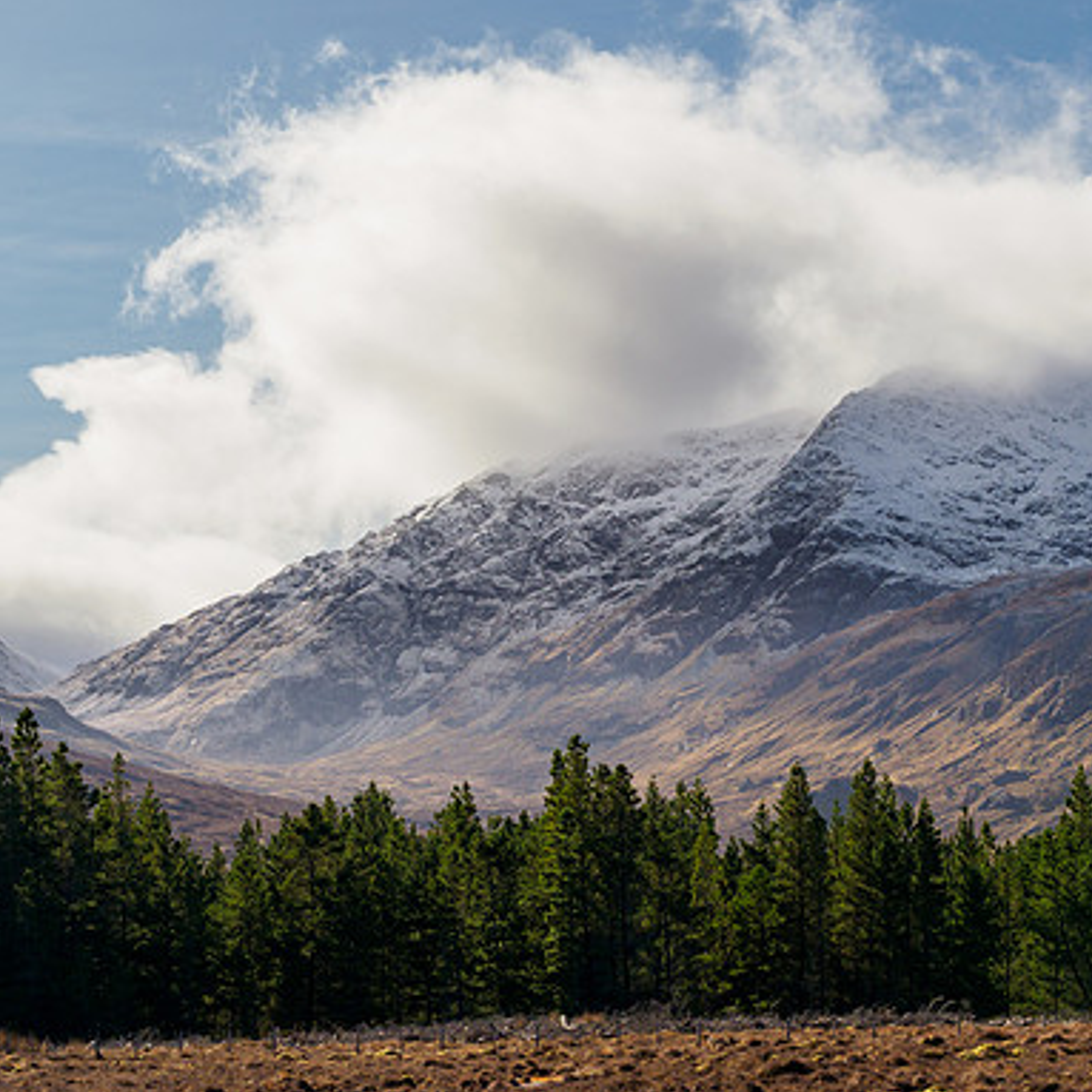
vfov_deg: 16.3
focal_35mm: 107
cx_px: 687
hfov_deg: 16.3
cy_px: 615
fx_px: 3819
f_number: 7.1
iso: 200
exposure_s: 1/320
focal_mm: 40
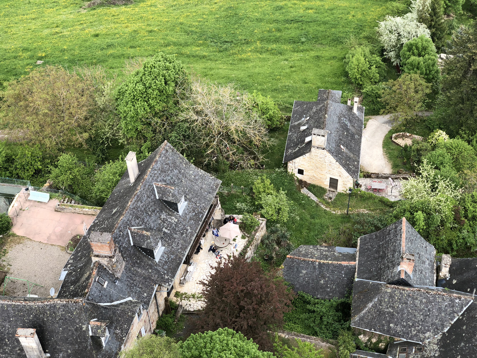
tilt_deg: -45.1
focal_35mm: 52
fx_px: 717
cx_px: 238
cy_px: 179
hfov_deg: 36.8
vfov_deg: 28.0
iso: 16
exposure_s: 1/216
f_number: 2.4
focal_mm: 6
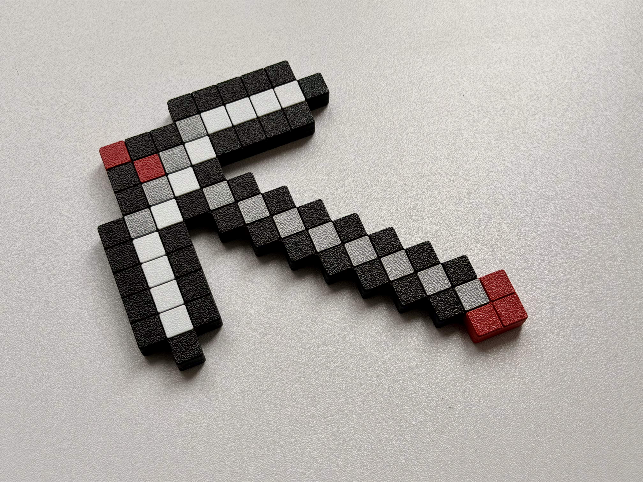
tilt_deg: -68.6
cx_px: 322
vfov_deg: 30.3
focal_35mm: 48
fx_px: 892
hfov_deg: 39.7
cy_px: 241
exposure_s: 1/810
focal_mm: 6.76
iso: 64
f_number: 1.78
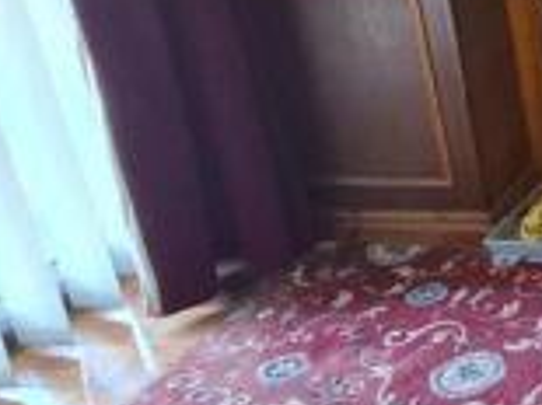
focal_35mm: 49
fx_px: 767
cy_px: -61
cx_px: 963
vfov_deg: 26.8
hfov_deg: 22.7
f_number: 2.2
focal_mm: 2.22
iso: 400
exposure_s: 1/50
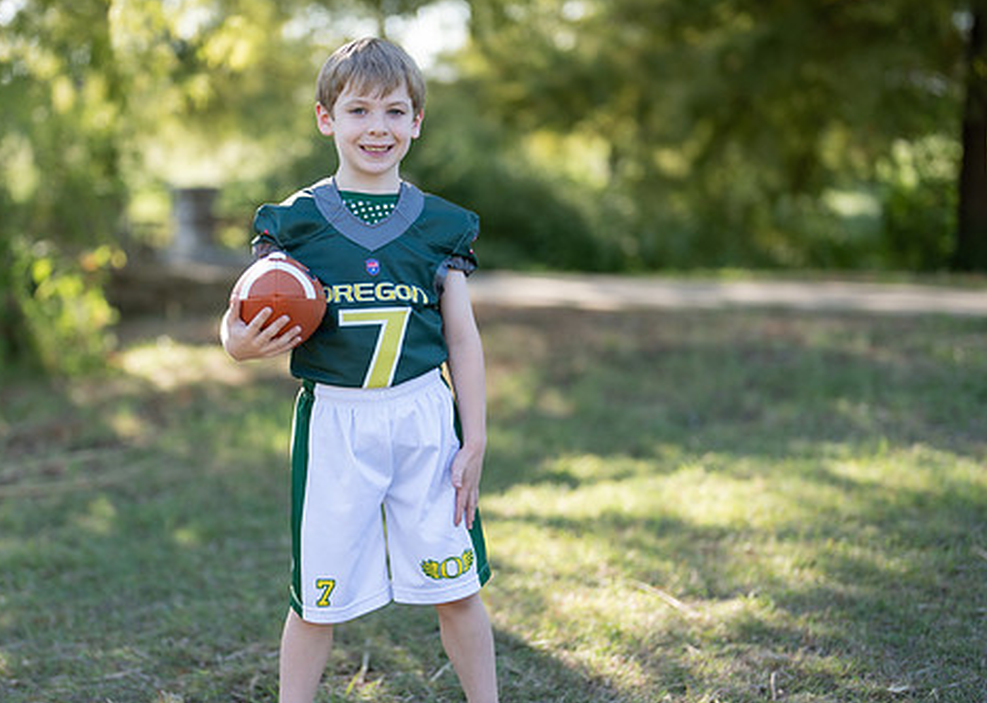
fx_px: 1961
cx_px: 392
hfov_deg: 28.2
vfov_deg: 20.3
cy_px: 395
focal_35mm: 70
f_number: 1.2
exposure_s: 1/1250
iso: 100
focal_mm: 50
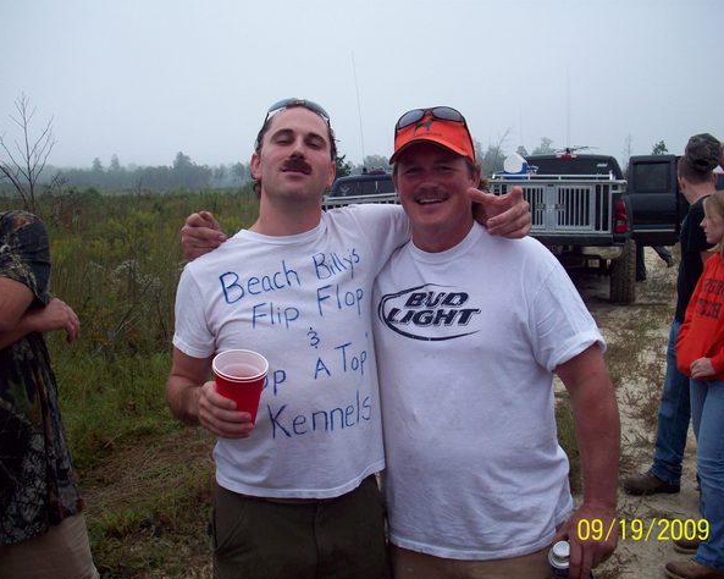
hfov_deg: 46.8
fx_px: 835
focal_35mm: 39
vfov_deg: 38.2
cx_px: 375
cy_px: 292
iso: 80
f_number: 2.8
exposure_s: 1/201
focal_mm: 6.2
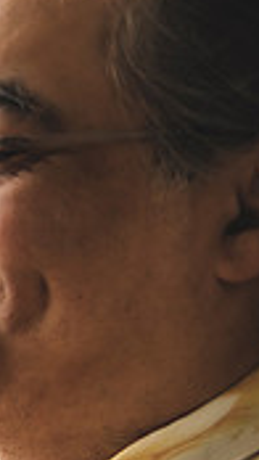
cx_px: -462
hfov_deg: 7.5
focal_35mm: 147
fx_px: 1793
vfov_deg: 14.5
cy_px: 387
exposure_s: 1/80
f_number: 2.8
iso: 500
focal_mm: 42
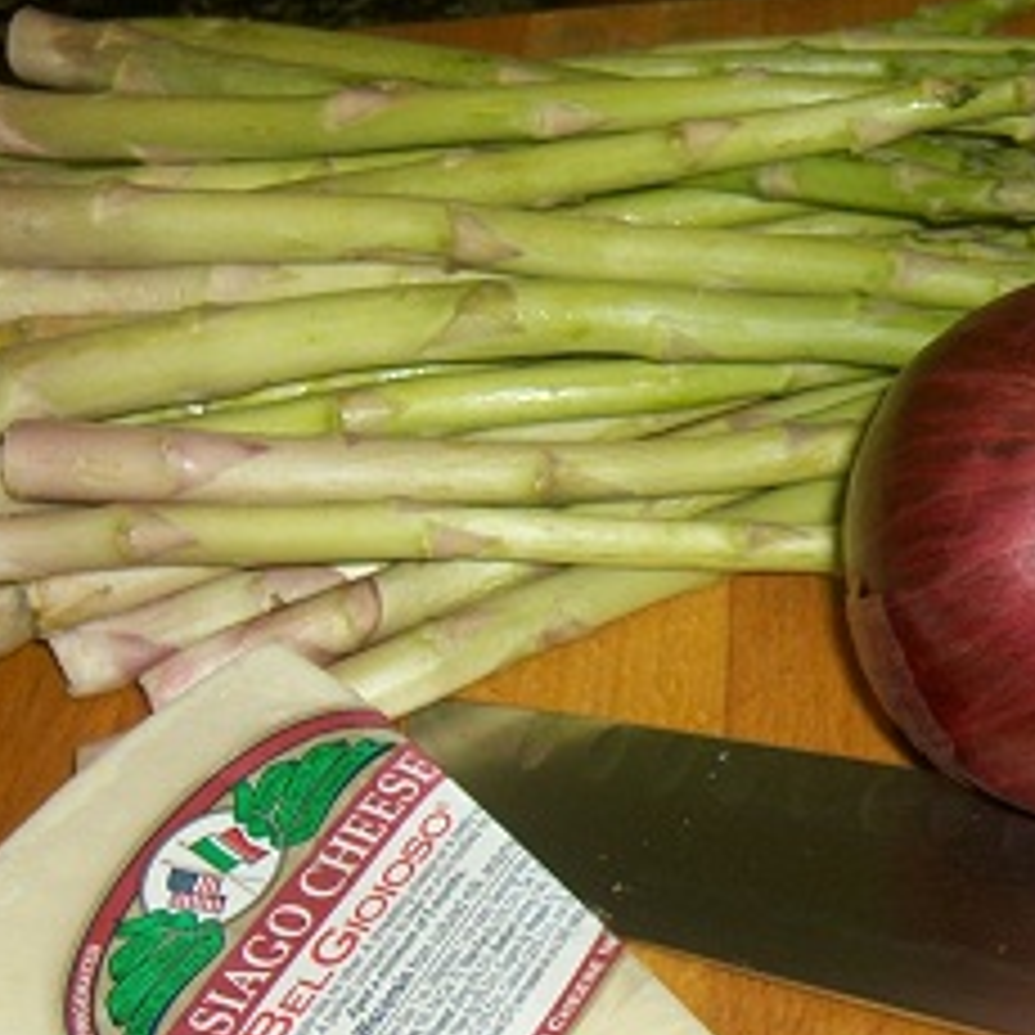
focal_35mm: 77
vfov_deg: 22.5
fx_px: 2605
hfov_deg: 21.8
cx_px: 990
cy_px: 565
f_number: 2.8
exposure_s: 1/60
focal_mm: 8
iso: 100
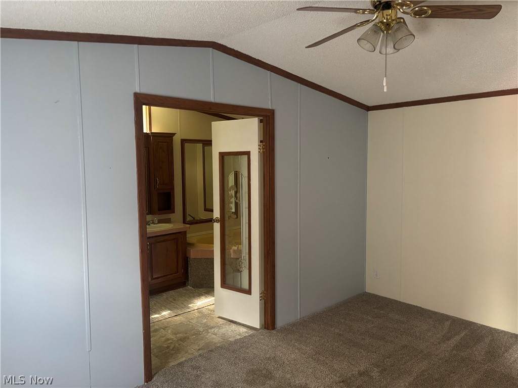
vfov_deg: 53.1
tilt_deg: -4.8
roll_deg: +0.9
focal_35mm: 26
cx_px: 259
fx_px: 389
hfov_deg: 67.3
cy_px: 194
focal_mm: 5.96
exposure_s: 1/60
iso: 320
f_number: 1.6
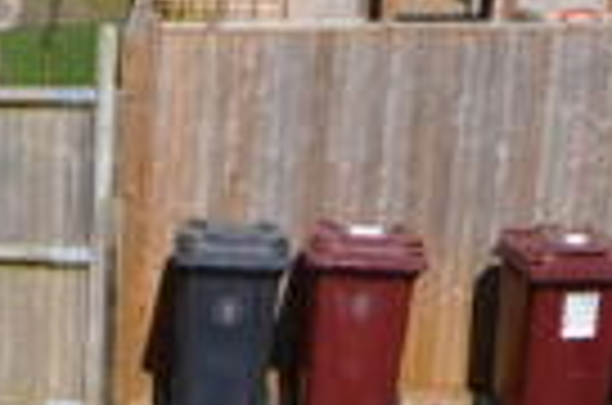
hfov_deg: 13.2
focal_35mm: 145
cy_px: 569
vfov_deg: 9.2
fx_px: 2459
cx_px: -371
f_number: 9
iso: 100
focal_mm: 20
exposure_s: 1/320
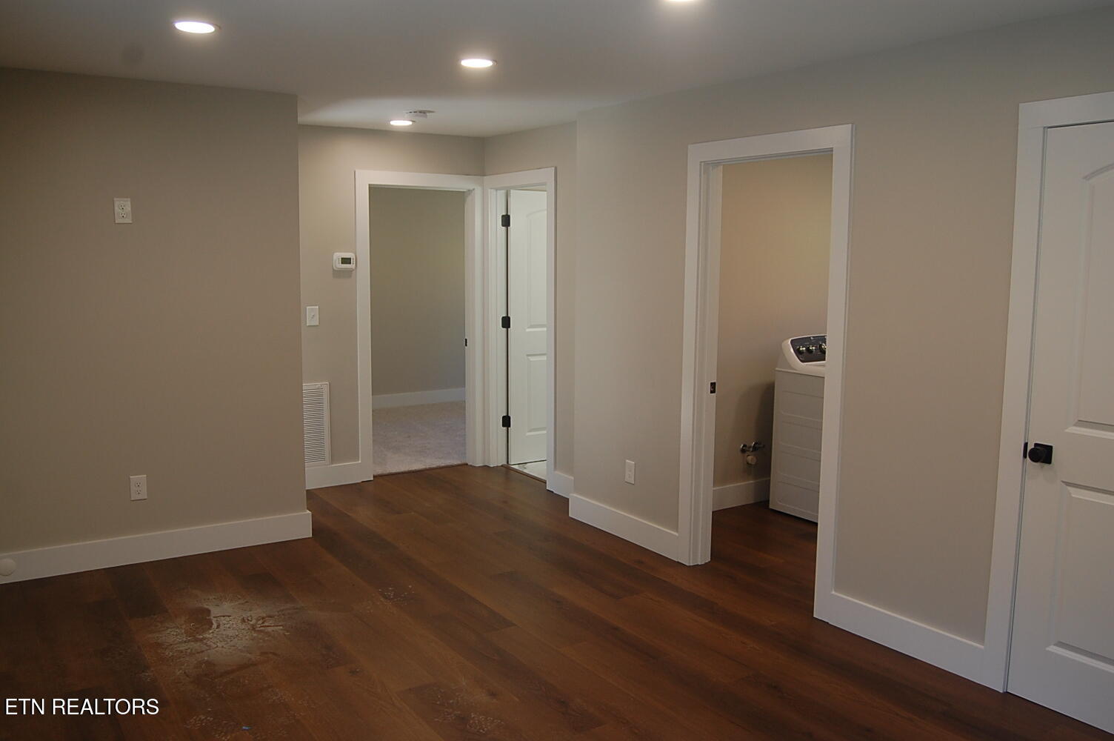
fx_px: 881
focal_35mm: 28
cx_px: 557
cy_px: 370
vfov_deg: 45.6
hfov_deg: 64.6
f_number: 4.5
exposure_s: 1/80
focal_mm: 19
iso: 400
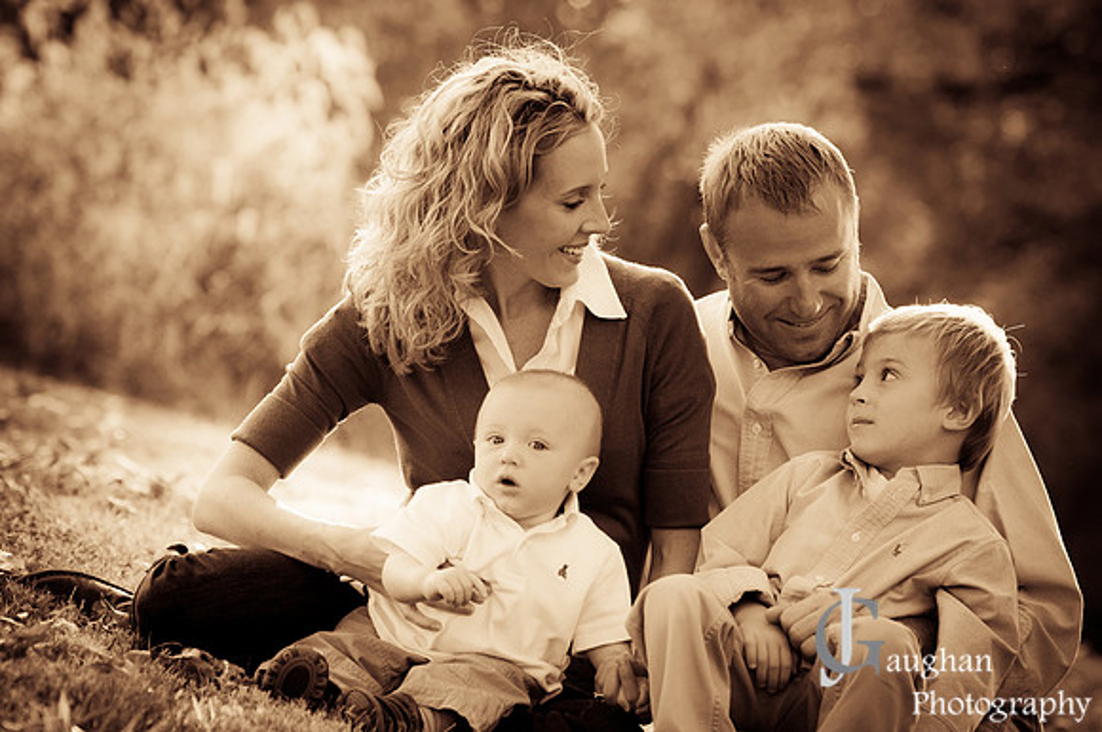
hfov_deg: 9.8
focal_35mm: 210
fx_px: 6419
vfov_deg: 6.5
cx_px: 551
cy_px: 366
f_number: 3.5
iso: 640
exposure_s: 1/320
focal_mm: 140
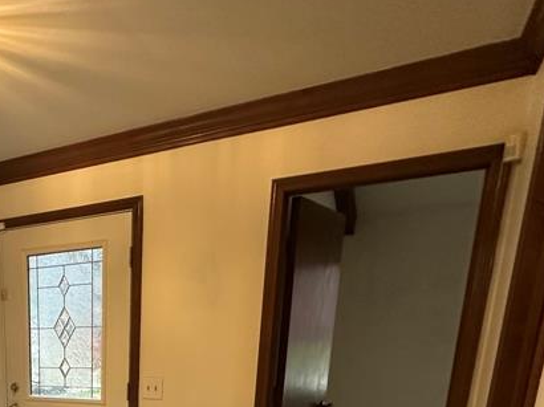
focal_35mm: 35
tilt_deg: -13.6
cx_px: 27
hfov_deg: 46.0
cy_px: 475
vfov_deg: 33.8
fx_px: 550
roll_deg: +4.3
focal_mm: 2.22
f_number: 2.2
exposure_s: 1/60
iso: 250
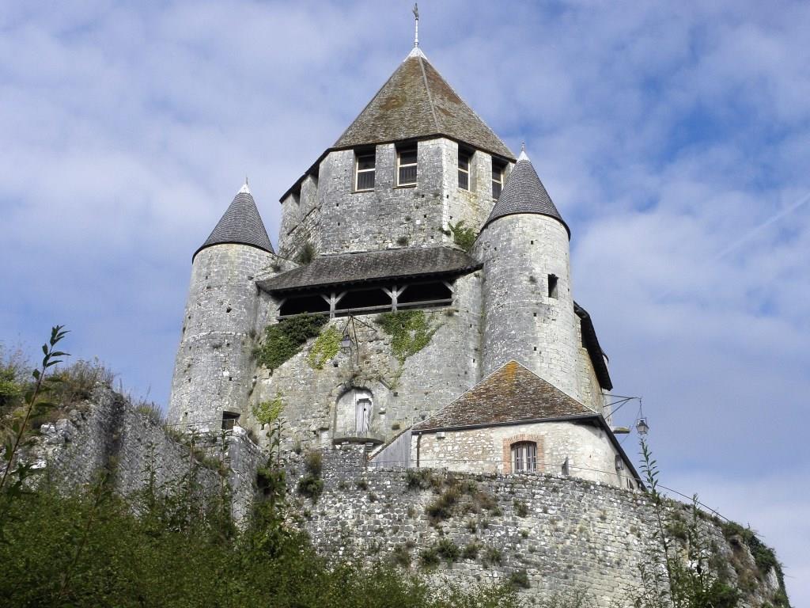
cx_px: 405
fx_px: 1240
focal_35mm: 53
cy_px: 304
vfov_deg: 27.5
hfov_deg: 36.2
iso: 64
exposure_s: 1/320
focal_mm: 9.57
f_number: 5.6
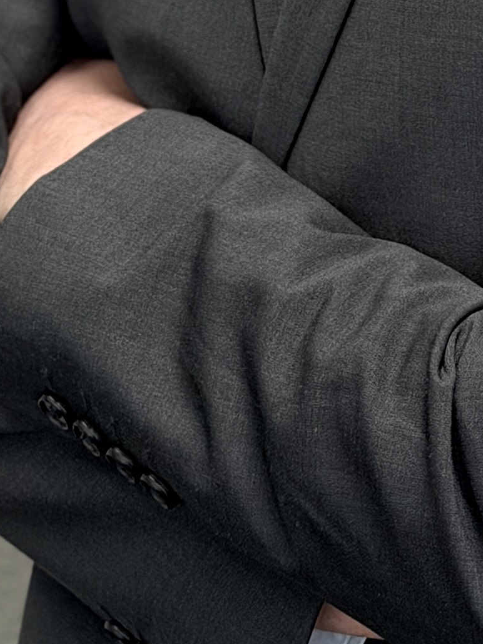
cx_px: 517
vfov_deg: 10.0
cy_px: -454
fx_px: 3497
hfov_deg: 7.9
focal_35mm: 188
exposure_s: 1/50
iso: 80
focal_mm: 6.76
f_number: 1.78
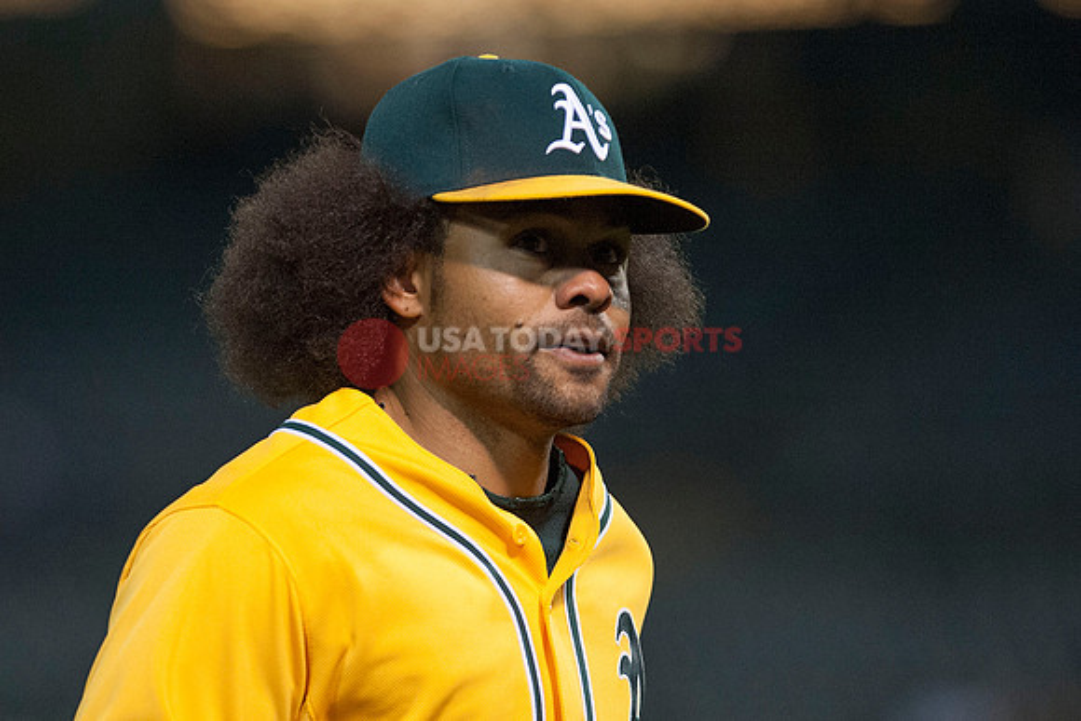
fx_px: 9010
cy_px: 360
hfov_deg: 6.9
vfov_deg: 4.6
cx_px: 540
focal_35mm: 300
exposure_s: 1/1600
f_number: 2.8
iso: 2500
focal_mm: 300
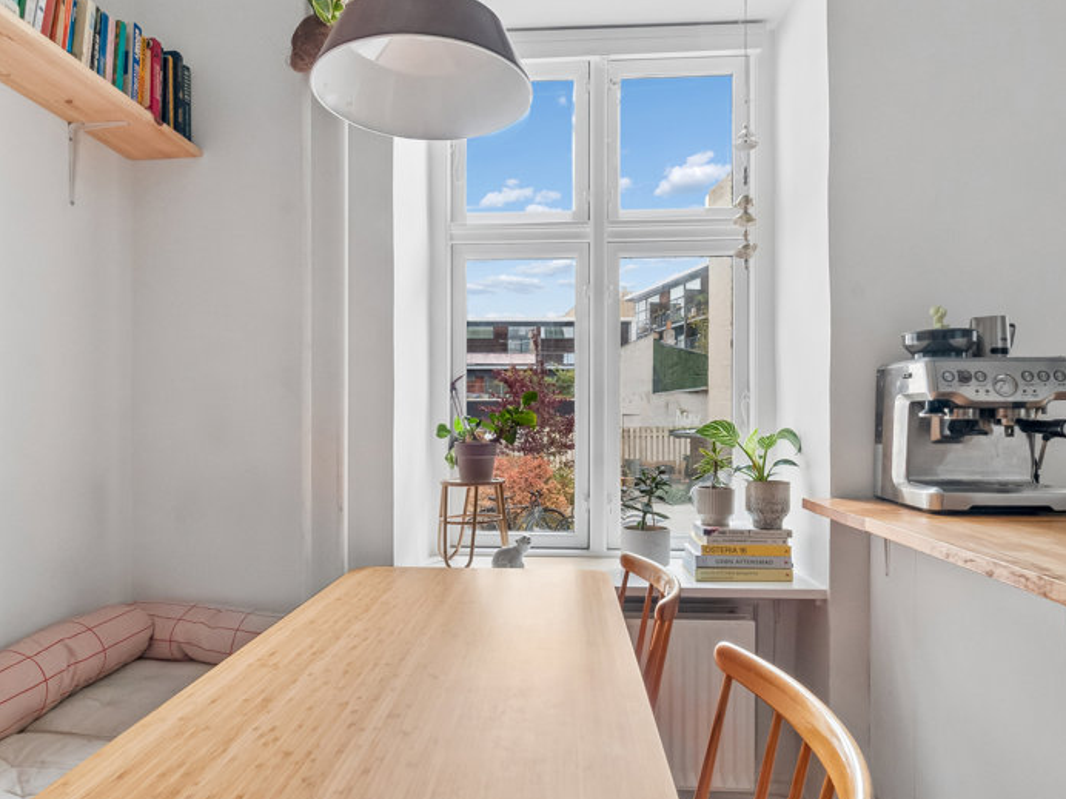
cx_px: 528
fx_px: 616
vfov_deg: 66.0
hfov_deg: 81.7
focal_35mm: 20
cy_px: 407
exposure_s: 1
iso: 400
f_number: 10
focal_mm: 12
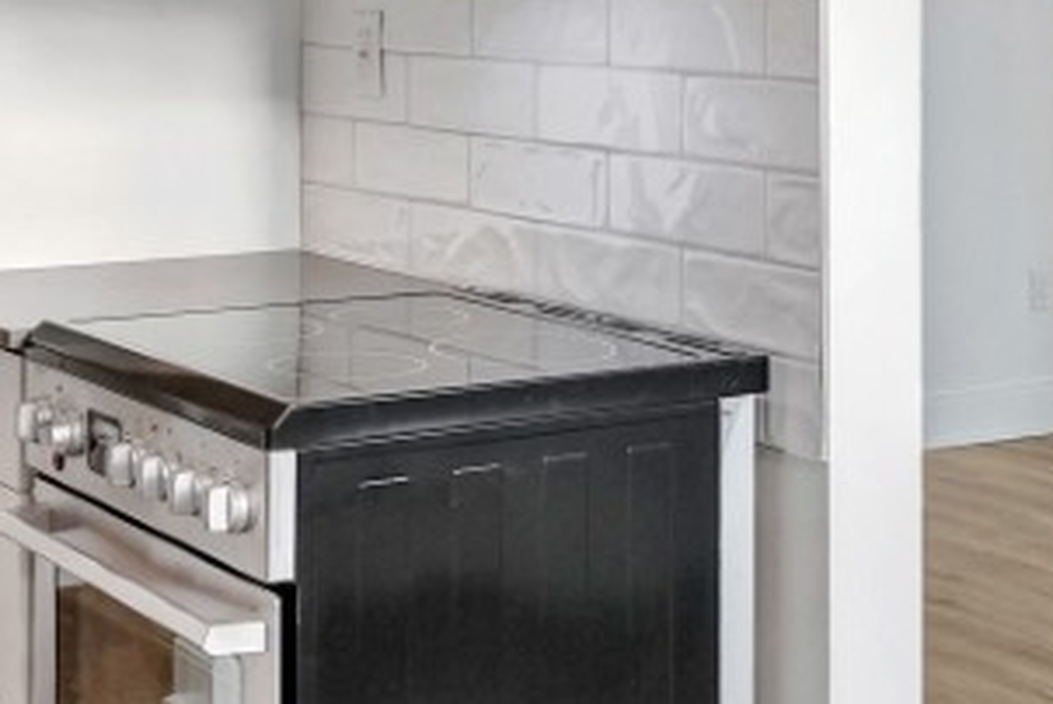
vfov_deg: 16.9
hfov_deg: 25.6
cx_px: 694
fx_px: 2306
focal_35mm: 79
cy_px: -31
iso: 400
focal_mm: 14.7
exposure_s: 1/100
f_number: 4.5
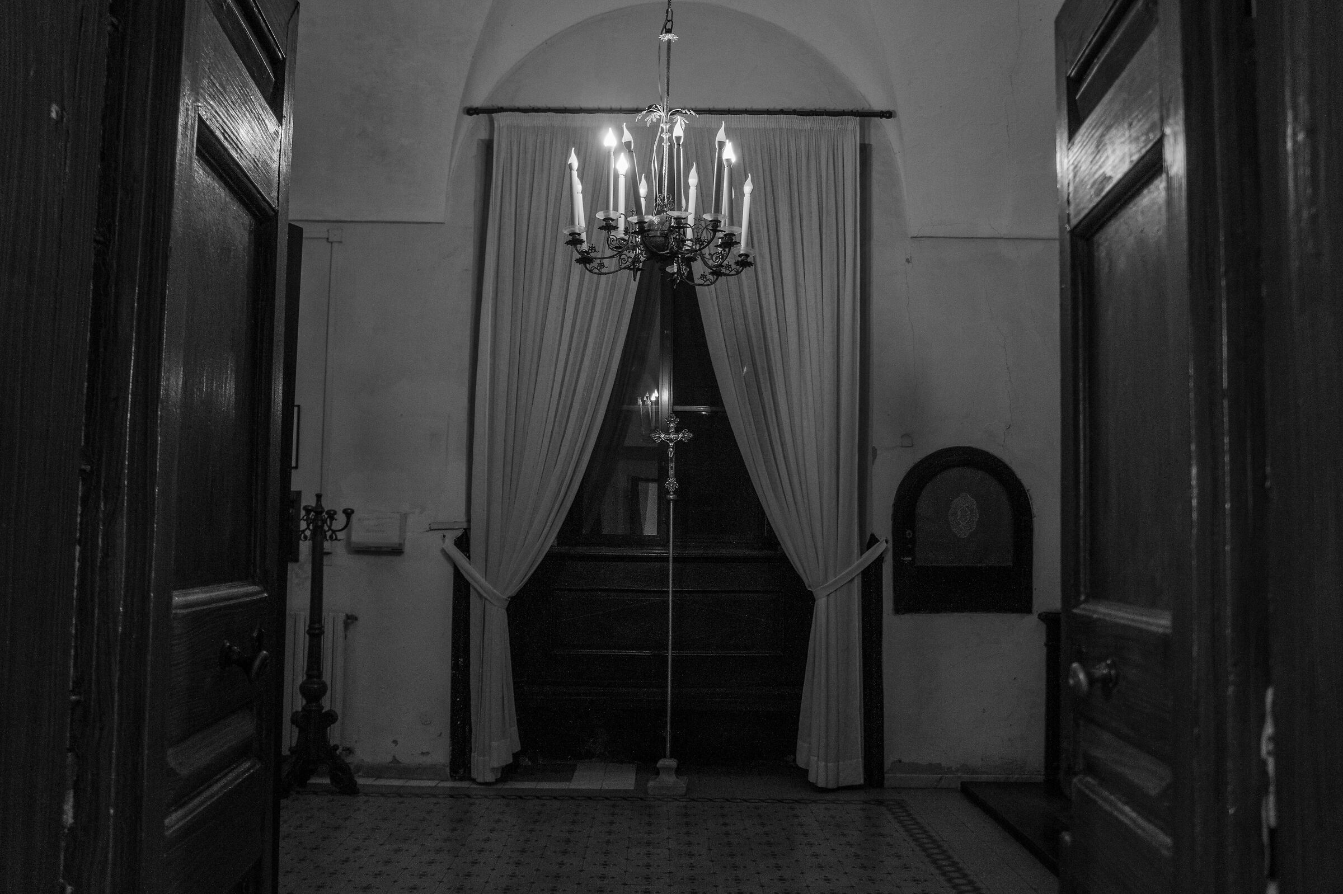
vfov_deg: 43.6
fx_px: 1119
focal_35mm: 30
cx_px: 672
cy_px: 447
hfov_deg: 62.0
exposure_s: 1/30
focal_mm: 20
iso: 800
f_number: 3.5
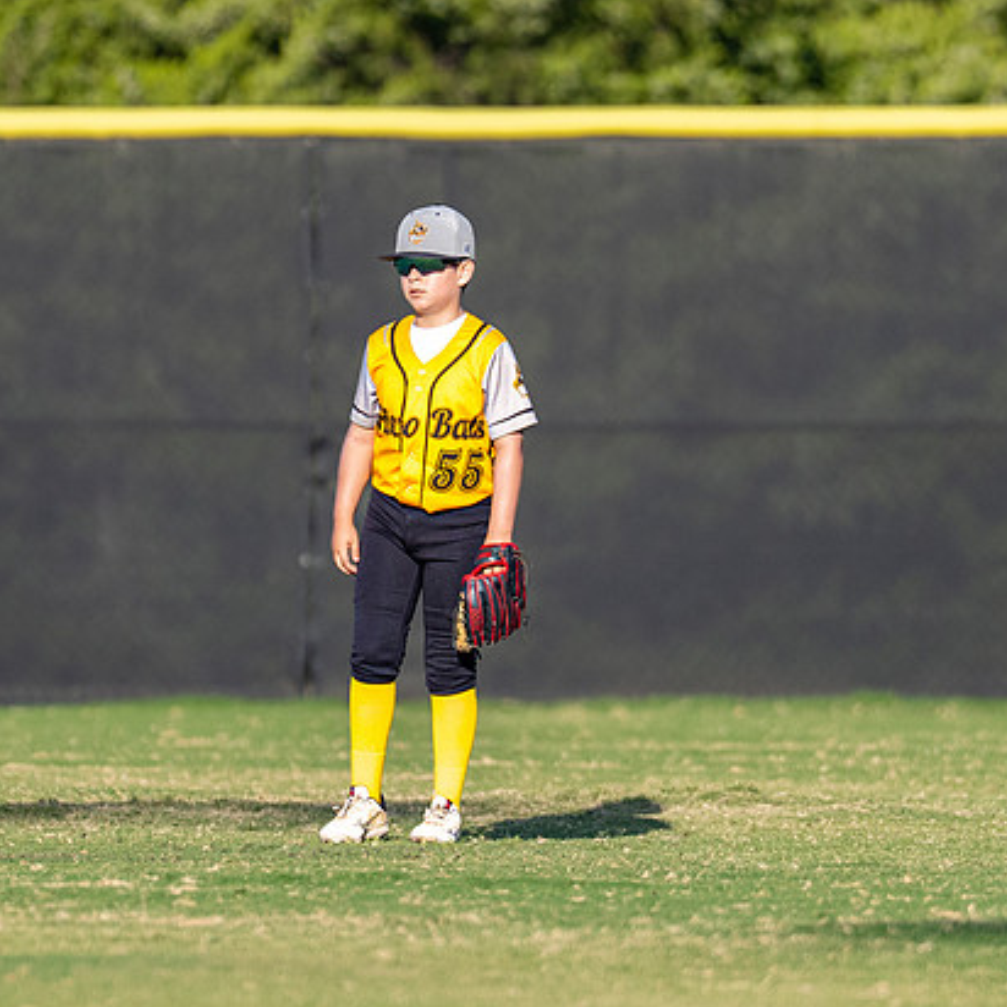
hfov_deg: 2.7
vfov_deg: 2.7
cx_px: 399
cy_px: 447
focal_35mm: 658
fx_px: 21656
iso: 320
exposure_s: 1/5000
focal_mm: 200
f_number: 2.8
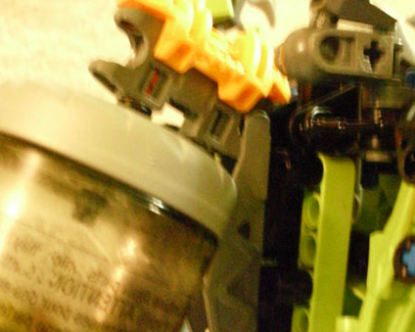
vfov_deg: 26.6
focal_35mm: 57
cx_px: 198
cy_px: 201
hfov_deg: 33.0
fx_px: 700
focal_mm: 6.3
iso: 1600
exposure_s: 1/4
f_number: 3.1
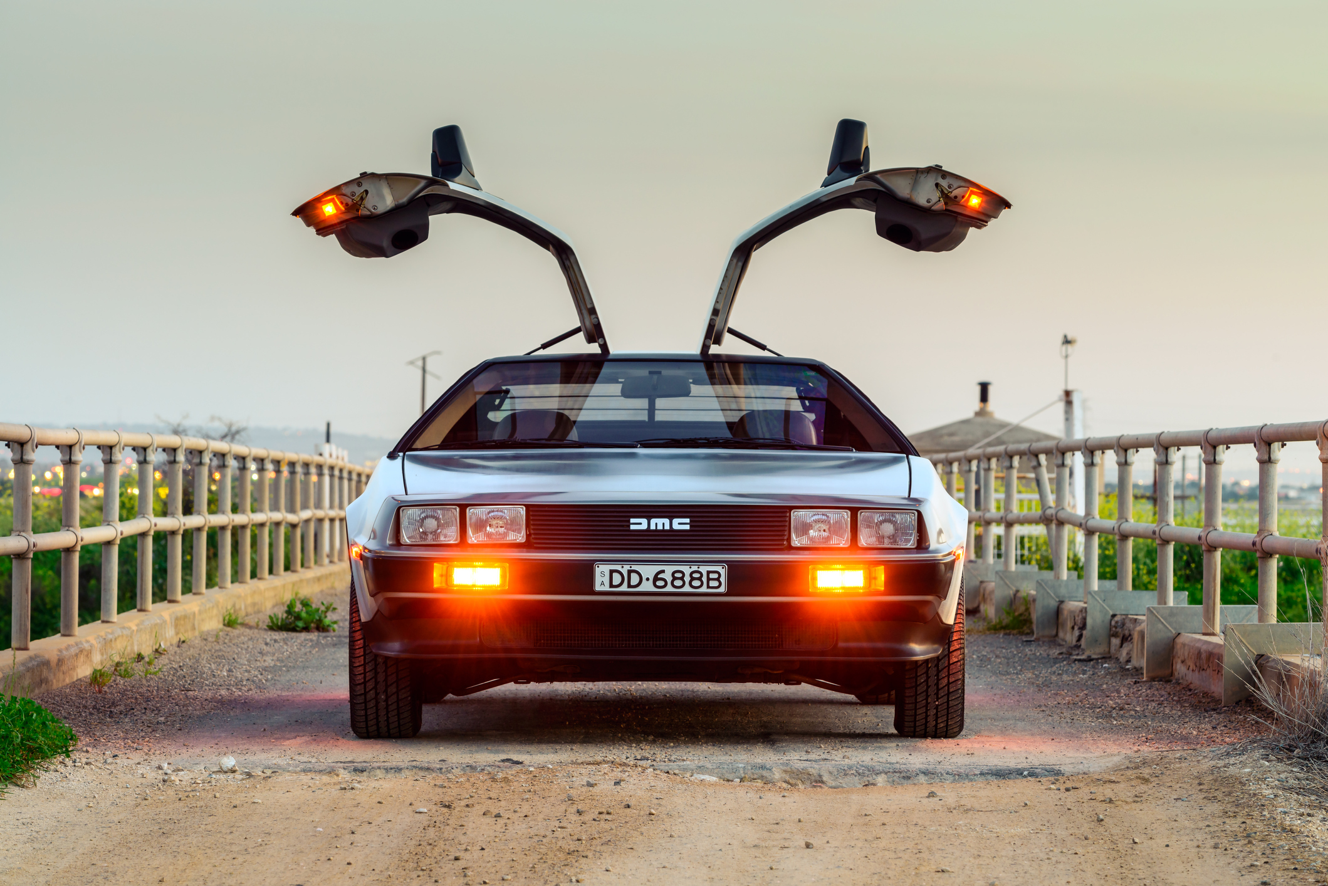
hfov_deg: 14.1
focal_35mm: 145
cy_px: 443
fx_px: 5350
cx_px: 664
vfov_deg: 9.5
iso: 100
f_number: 11
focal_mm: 145
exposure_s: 5
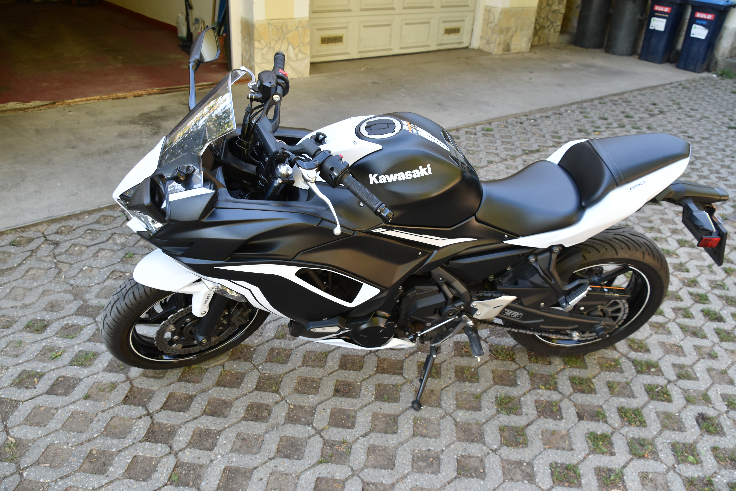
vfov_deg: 47.9
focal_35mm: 27
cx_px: 368
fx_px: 552
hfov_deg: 67.4
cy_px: 246
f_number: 5
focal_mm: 18
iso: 400
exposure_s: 1/100
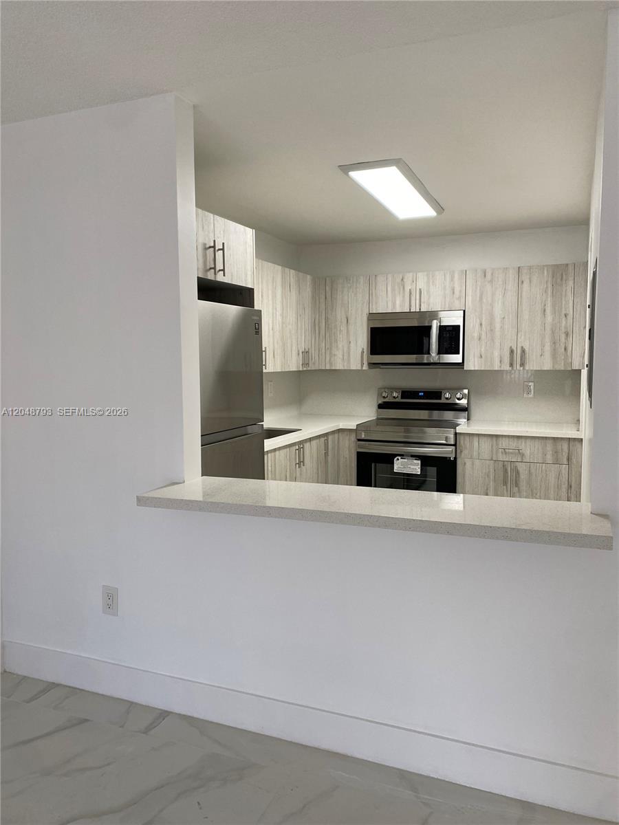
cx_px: 310
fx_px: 620
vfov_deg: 67.3
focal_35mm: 26
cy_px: 412
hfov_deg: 53.1
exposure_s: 1/120
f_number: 1.8
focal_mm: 4.25
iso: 100
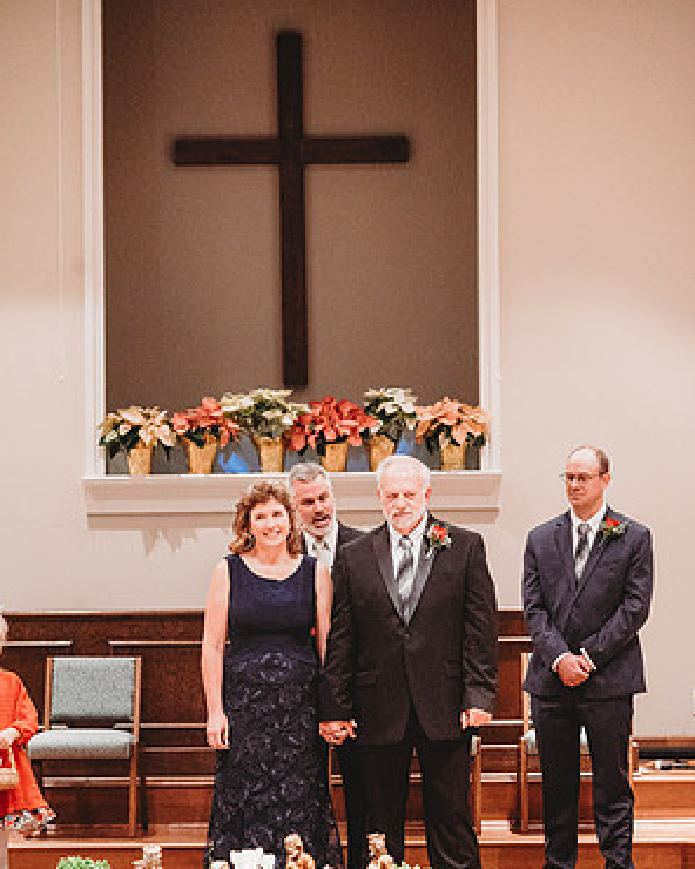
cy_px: 517
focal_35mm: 137
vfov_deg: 14.1
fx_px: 3522
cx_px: 348
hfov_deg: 11.3
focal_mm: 120
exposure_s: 1/200
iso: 8000
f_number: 4
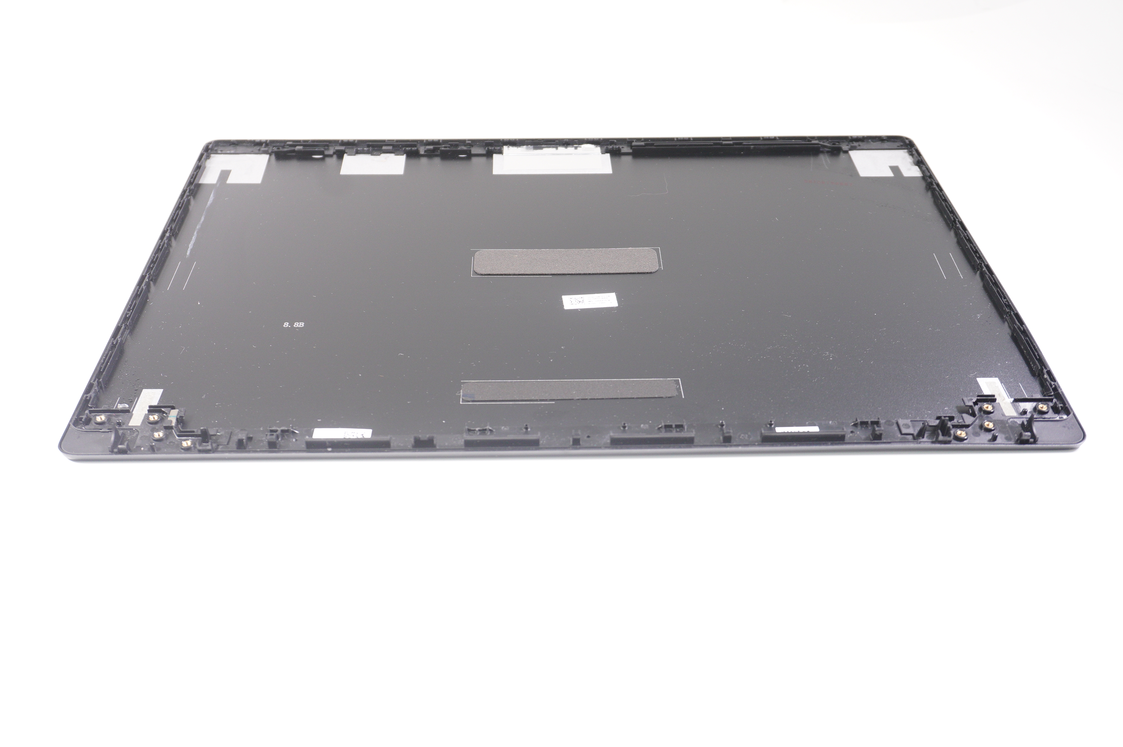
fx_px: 1169
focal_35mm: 38
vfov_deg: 35.4
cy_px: 374
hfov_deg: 51.3
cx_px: 562
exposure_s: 1/60
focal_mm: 25
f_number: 5.6
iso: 640
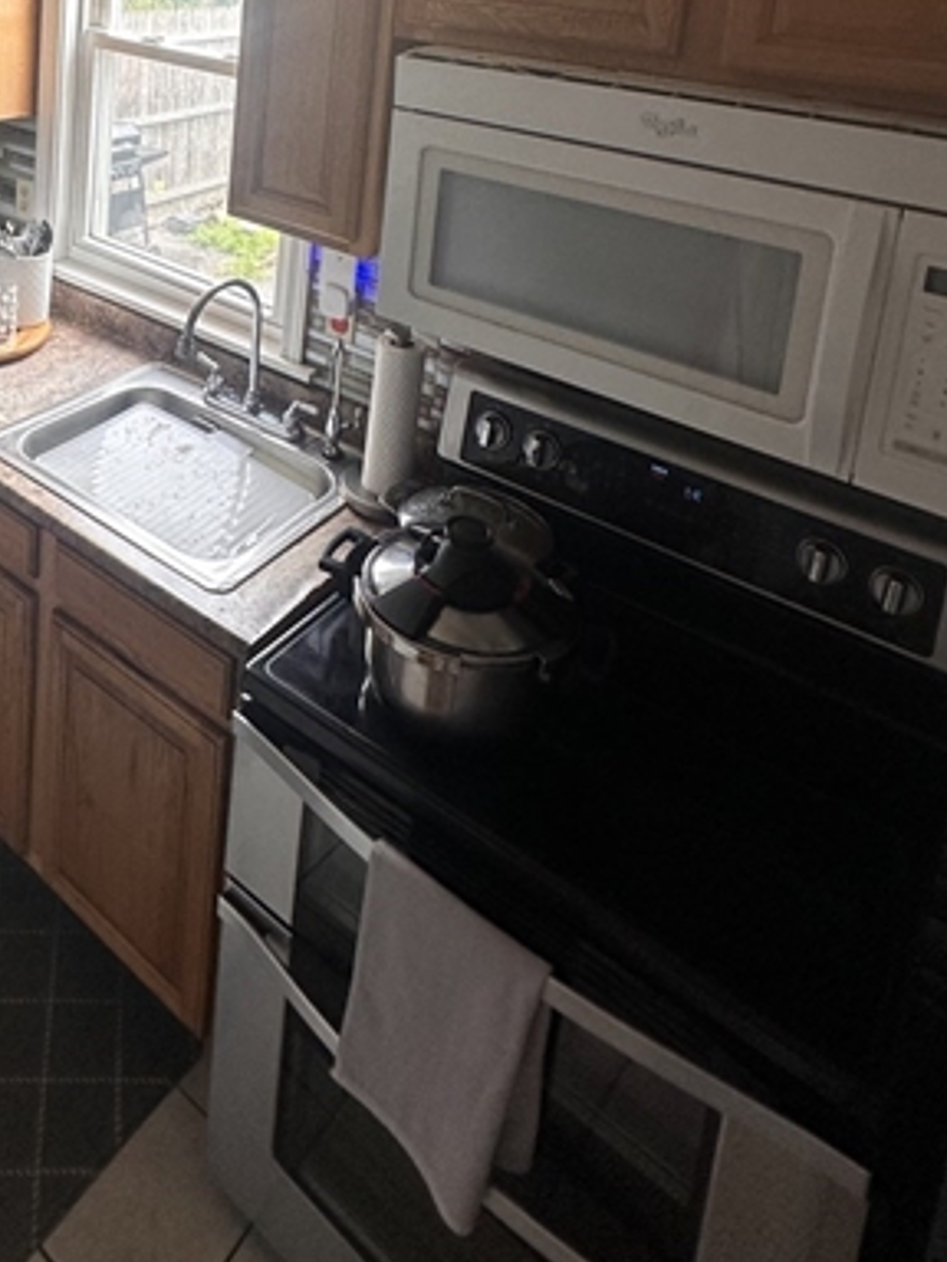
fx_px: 1021
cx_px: 158
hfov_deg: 46.5
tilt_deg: -9.2
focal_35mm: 28
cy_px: 85
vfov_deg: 53.8
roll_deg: -3.9
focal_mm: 2.22
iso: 100
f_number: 2.2
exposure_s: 1/99
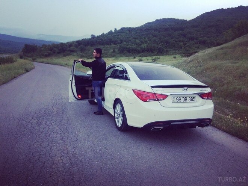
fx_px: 208
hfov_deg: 61.7
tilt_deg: -11.0
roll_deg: -0.6
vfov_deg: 48.2
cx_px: 124
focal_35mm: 29
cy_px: 93
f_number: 2.2
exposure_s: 1/33
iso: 50
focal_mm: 4.15
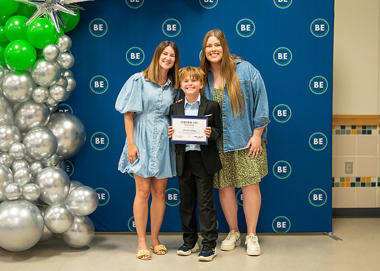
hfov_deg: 30.3
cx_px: 197
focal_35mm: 65
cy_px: 133
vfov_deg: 21.8
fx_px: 703
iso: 1000
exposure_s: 1/400
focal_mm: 50
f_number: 1.2
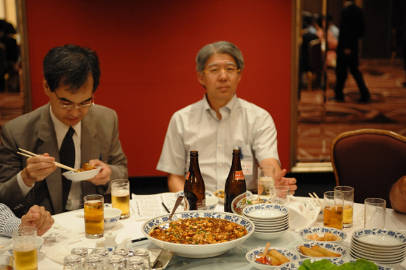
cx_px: 203
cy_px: 135
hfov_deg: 32.4
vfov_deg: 21.9
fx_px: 699
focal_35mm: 62
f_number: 2.8
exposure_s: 1/125
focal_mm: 62
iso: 3600
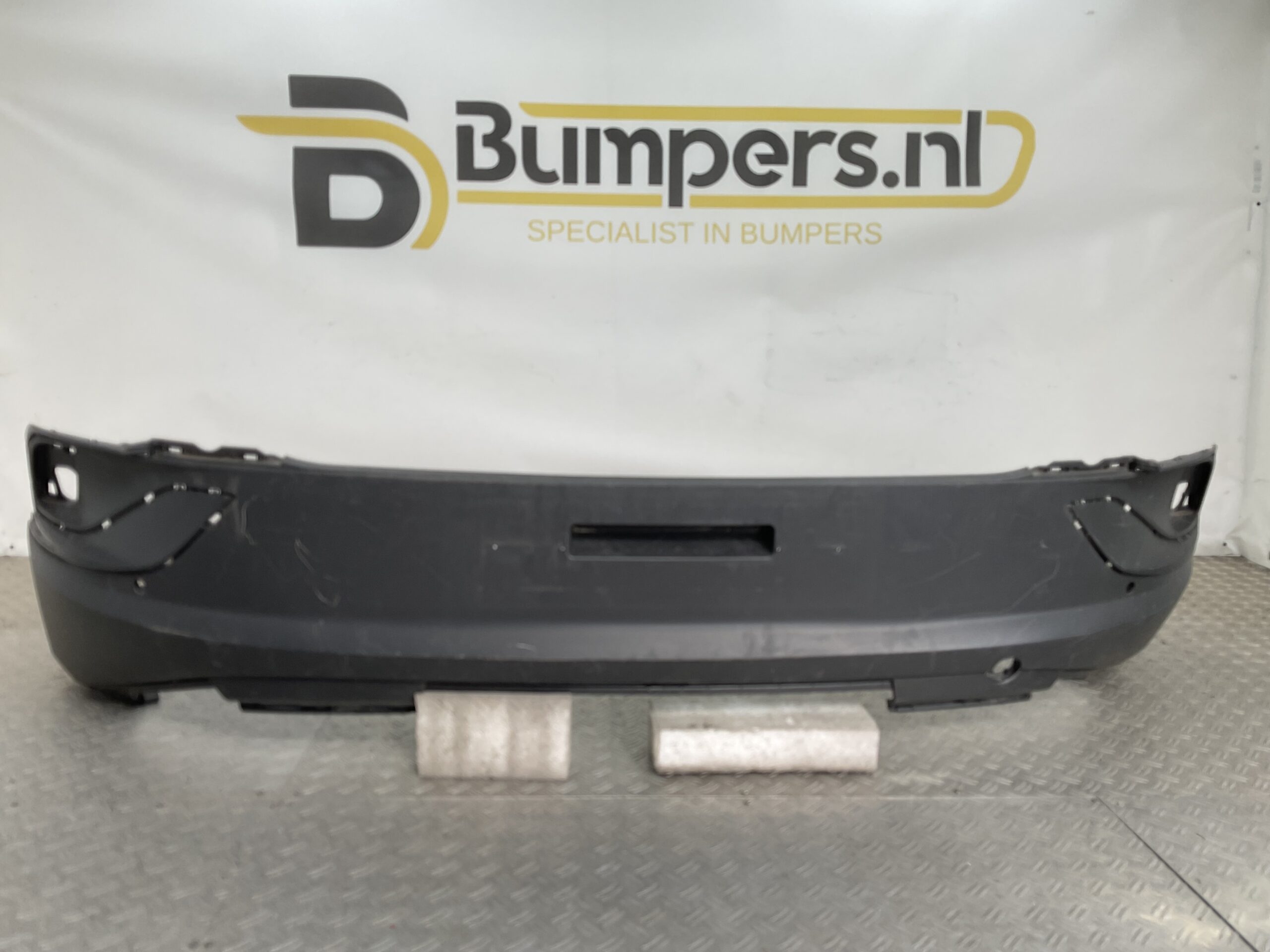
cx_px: 635
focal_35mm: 29
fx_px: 1064
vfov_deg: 48.2
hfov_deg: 61.7
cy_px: 476
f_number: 1.8
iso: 16
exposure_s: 1/195
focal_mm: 3
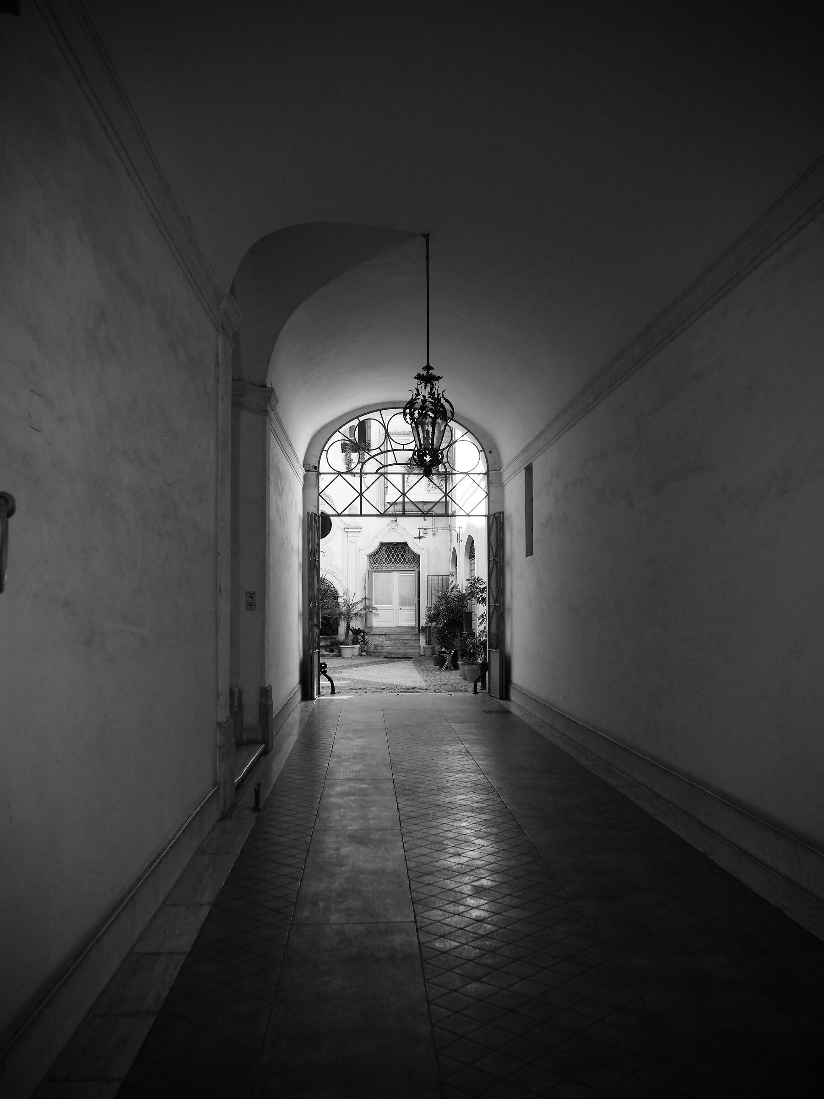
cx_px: 412
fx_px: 952
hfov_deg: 46.8
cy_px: 550
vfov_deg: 60.0
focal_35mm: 30
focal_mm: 15
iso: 200
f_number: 2.8
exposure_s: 1/250
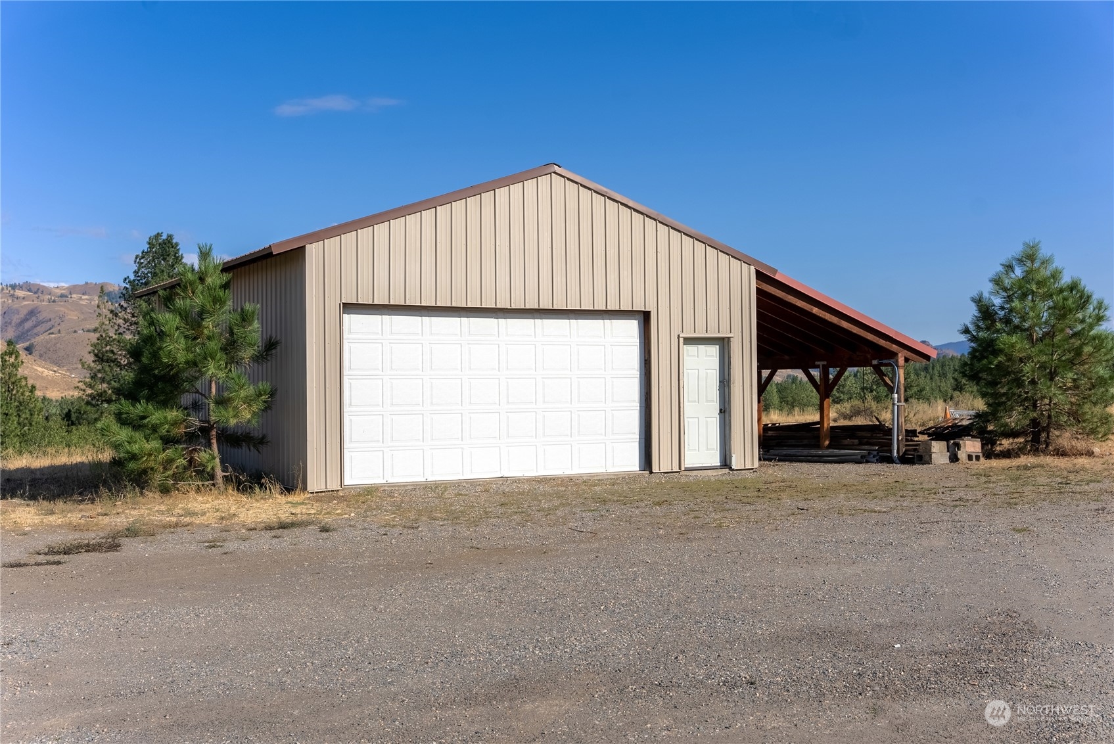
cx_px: 557
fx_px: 1186
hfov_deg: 50.3
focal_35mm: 38
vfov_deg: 34.8
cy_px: 372
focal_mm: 38.3
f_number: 5.6
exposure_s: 1/8000
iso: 100
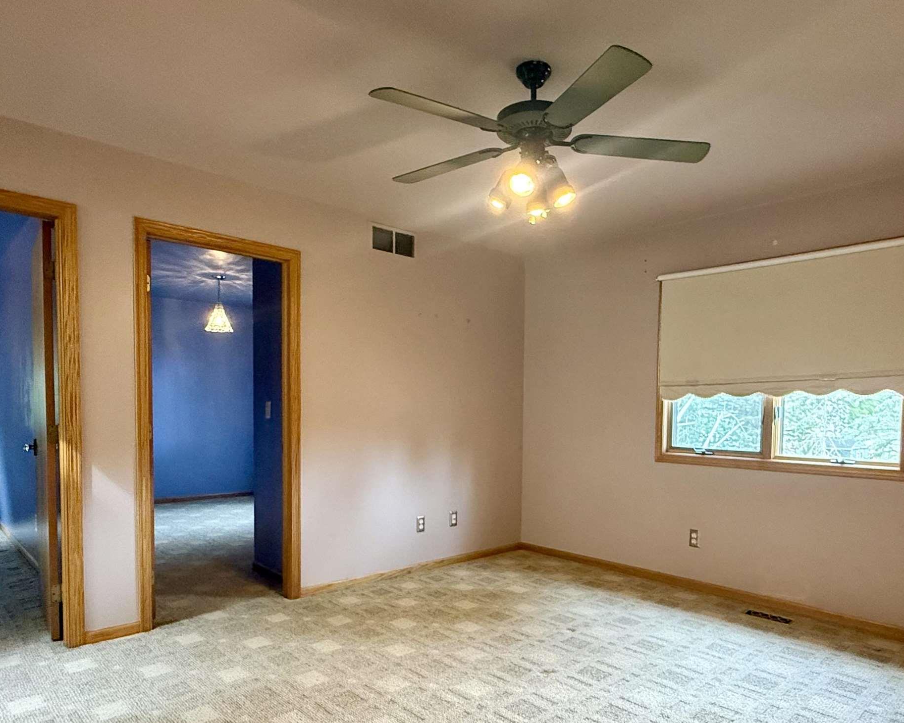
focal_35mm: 23
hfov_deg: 72.4
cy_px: 441
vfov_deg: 60.3
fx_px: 615
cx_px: 498
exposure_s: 1/120
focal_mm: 2.22
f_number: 2.2
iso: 500
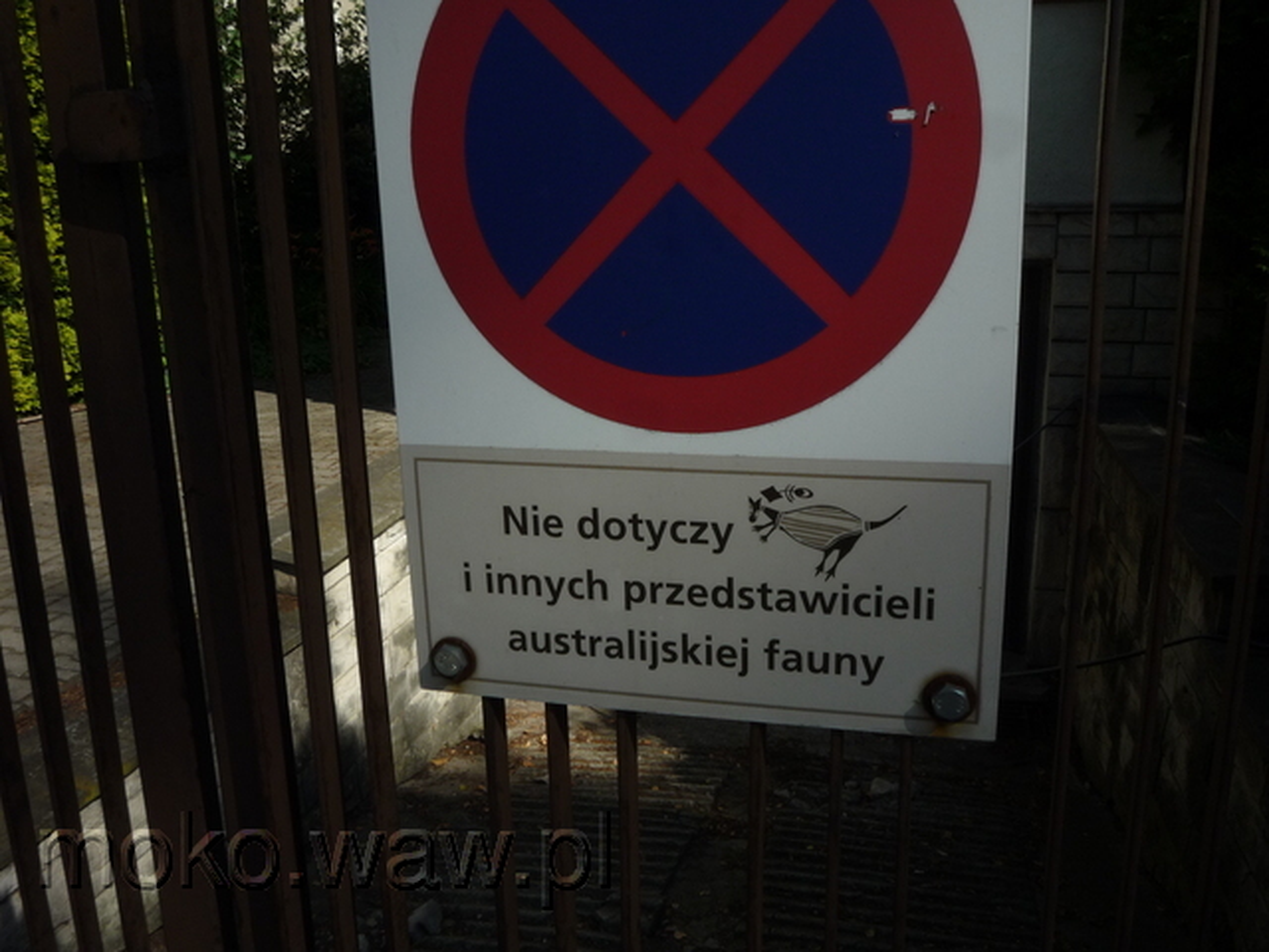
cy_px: 476
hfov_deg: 56.8
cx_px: 634
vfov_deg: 44.2
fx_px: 1173
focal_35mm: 32
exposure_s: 1/250
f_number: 8
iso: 100
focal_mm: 5.2
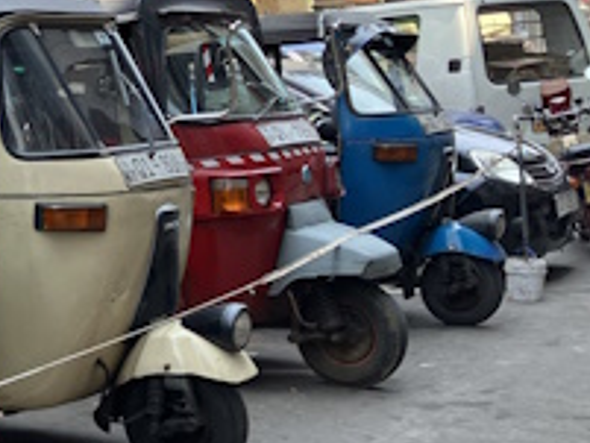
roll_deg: +1.7
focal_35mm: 89
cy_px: 114
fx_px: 1518
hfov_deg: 20.4
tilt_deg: +3.3
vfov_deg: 16.5
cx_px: -135
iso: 32
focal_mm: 3.99
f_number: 1.8
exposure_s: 1/277
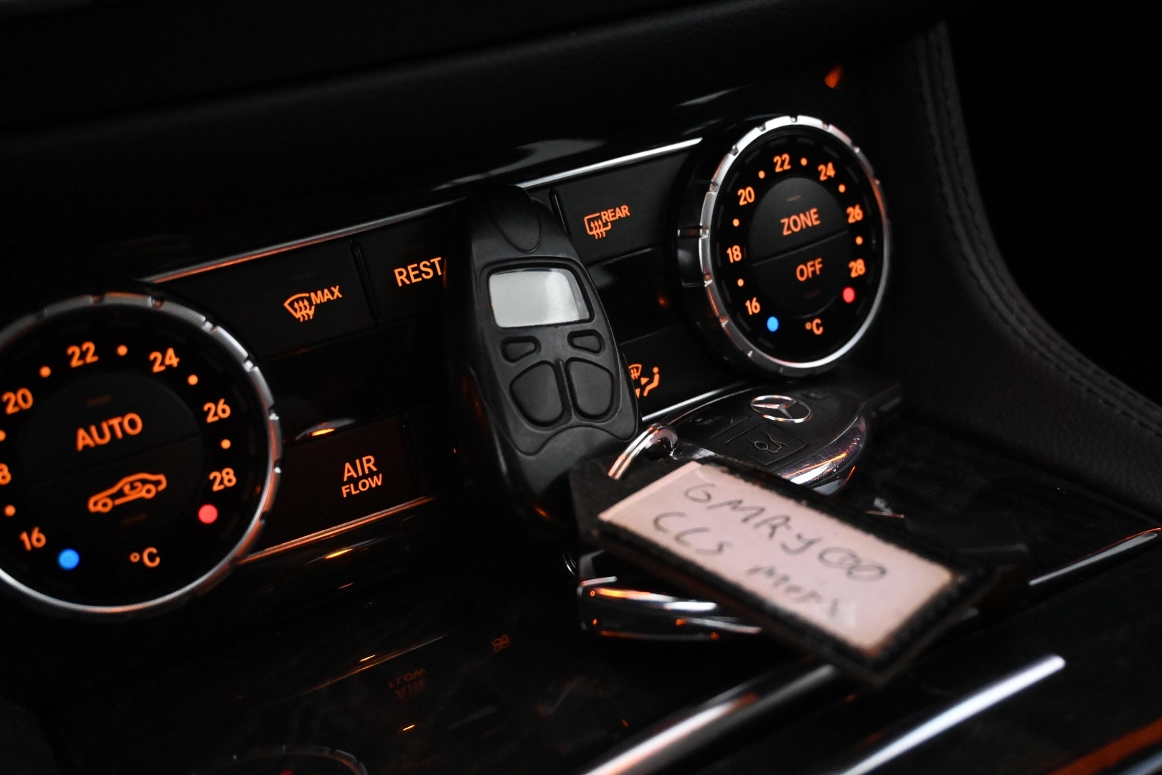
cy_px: 388
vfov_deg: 33.6
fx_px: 1283
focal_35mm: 40
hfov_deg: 48.7
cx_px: 581
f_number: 4.5
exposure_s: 1/40
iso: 8000
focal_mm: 26.5
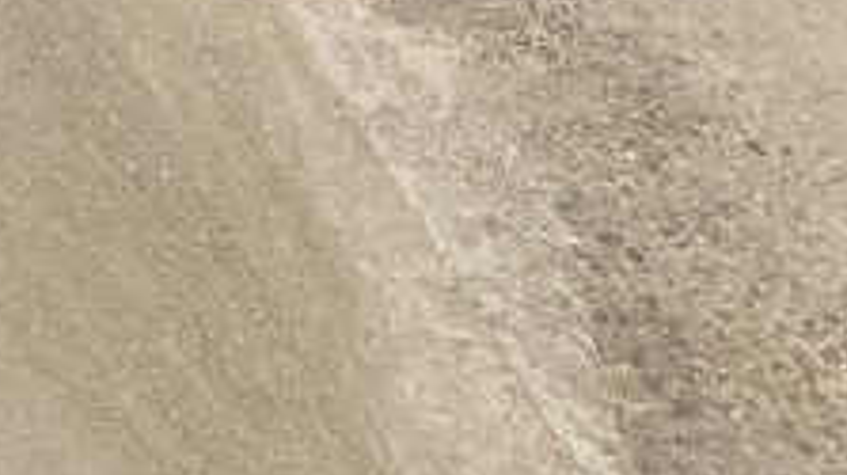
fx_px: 3231
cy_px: -1121
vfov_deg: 7.2
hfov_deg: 13.1
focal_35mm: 144
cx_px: -790
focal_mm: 5.4
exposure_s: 1/1250
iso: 20
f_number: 1.8
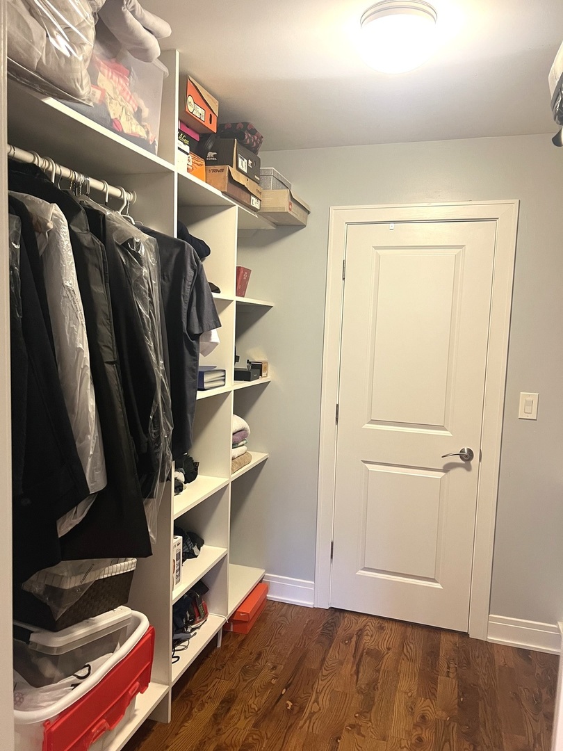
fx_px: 564
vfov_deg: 67.3
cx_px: 282
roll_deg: -2.4
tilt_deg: -5.1
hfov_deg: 53.1
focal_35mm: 26
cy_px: 376
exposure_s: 1/60
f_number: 1.5
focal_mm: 5.7
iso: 200
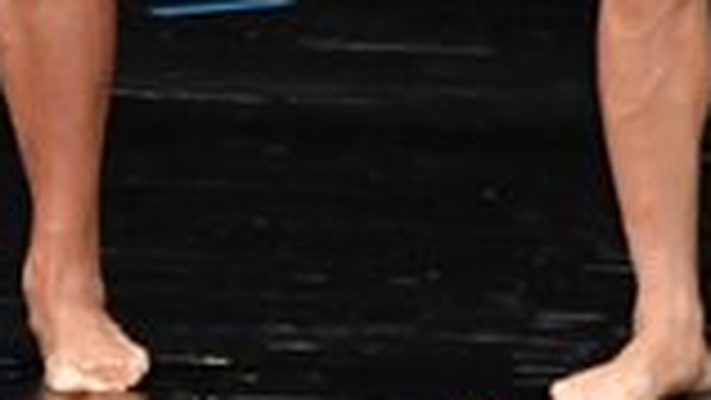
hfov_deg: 1.6
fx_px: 24706
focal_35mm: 1310
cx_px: -803
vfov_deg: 0.9
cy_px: -463
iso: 3200
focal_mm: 170
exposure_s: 1/400
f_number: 5.6
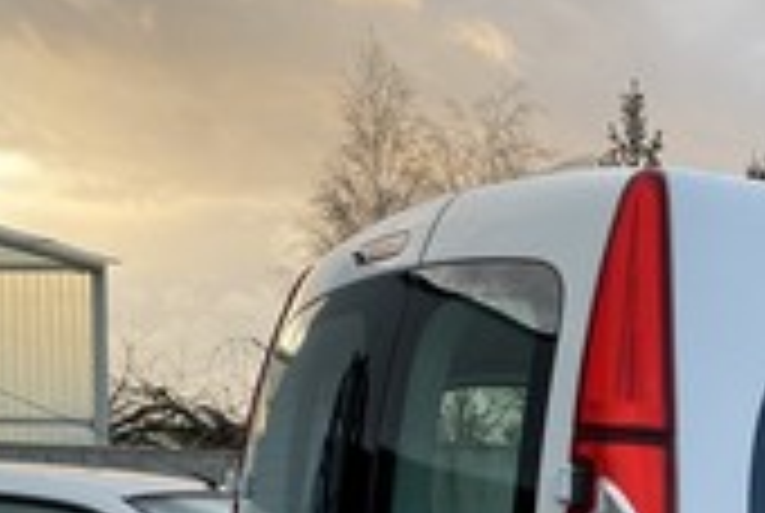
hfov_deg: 23.3
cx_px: 873
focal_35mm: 81
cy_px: 776
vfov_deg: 15.6
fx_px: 1724
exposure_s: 1/122
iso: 40
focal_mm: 4.25
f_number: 1.8
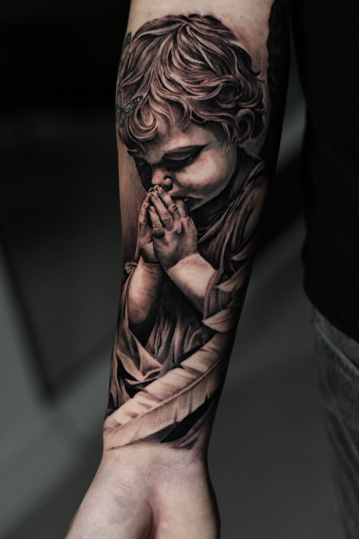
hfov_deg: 18.2
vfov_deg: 27.0
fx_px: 1122
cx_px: 180
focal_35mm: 75
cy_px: 270
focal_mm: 50
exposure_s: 1/400
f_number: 2.5
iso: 5000
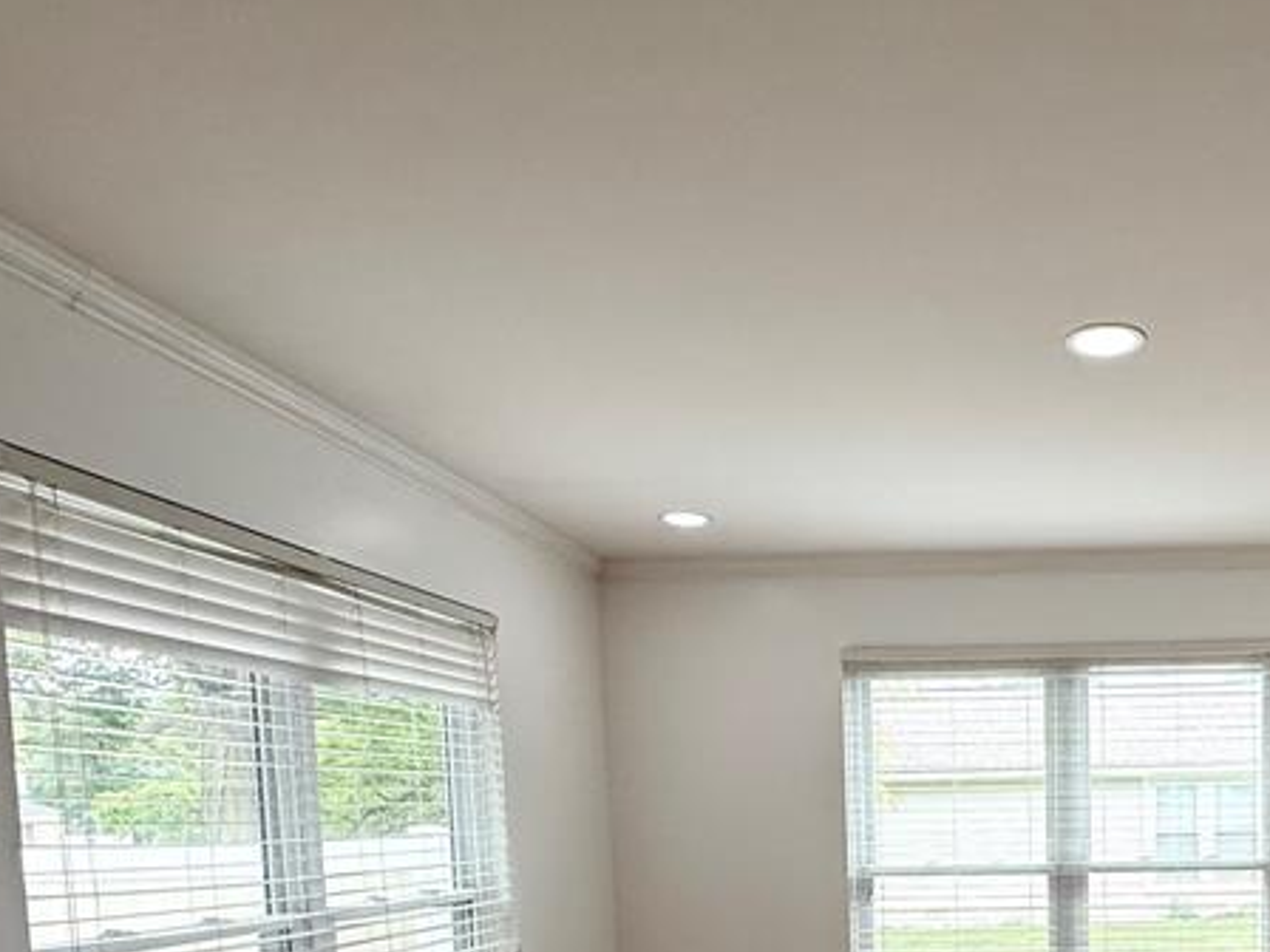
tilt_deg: -4.3
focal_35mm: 32
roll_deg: +1.5
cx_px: 1043
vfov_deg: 39.9
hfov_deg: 52.6
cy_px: 907
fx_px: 1174
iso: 125
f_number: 2.2
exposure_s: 1/120
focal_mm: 2.22
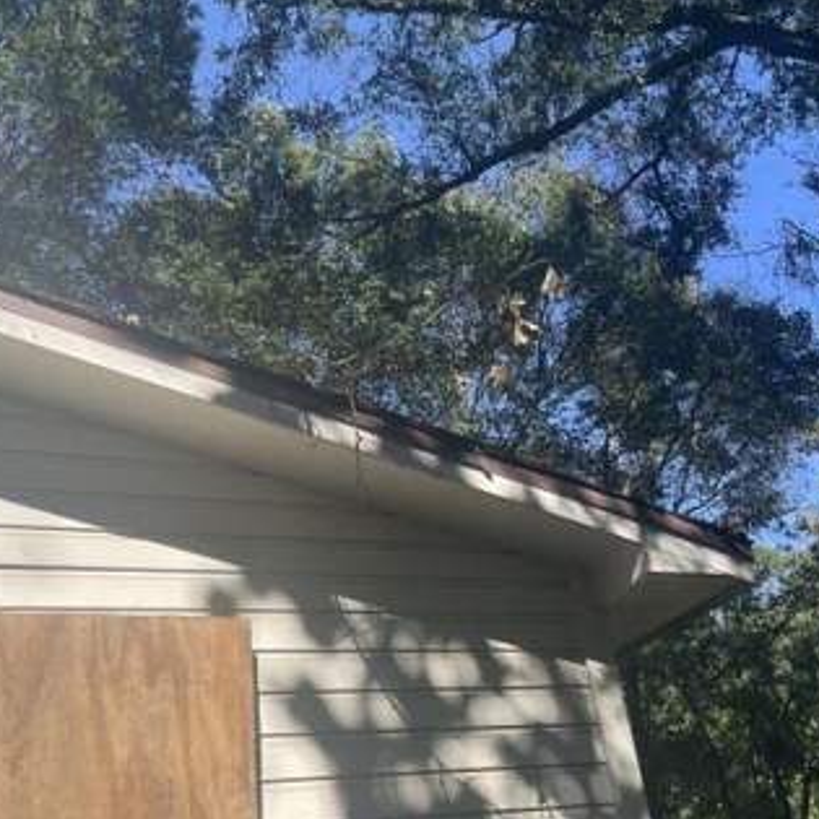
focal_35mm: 35
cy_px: 460
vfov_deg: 47.1
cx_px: 398
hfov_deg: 47.2
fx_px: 937
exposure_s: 1/1742
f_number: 1.6
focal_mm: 4.2
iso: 32
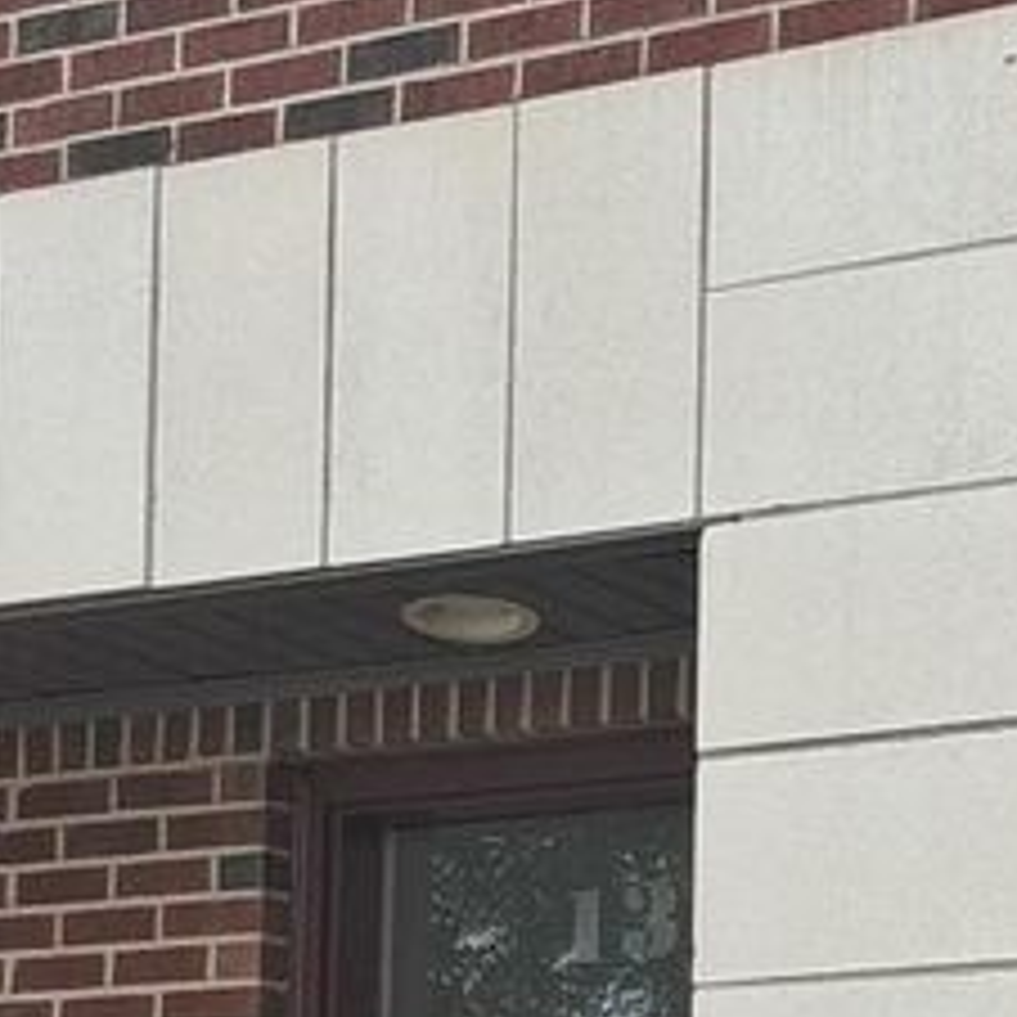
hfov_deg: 12.1
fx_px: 4786
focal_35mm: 144
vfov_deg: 11.8
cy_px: 1330
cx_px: 788
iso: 25
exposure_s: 1/137
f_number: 1.8
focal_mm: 4
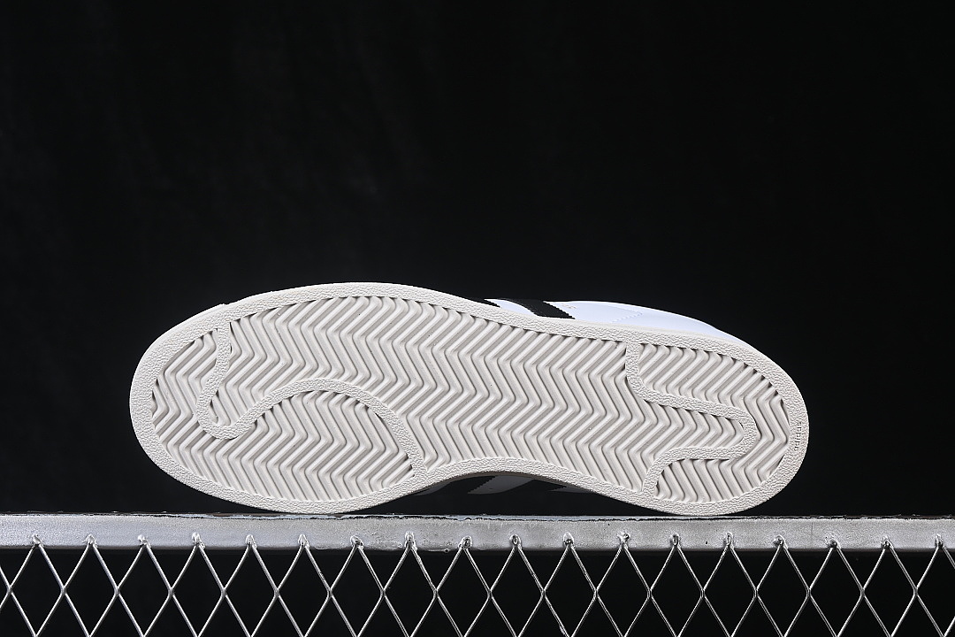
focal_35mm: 75
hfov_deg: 27.0
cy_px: 318
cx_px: 478
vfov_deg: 18.2
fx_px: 1989
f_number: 8
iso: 160
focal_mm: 50
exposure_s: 1/80
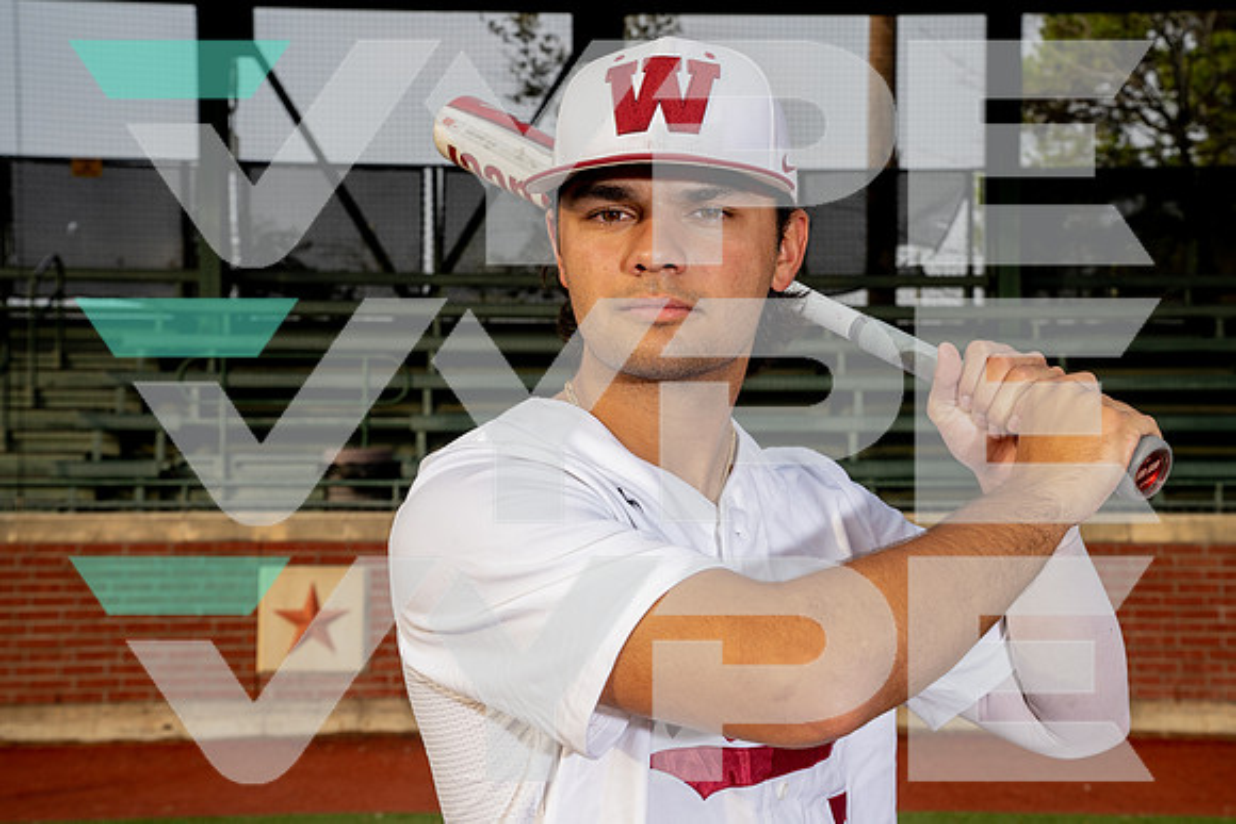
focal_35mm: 57
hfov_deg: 35.0
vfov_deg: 23.8
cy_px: 412
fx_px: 1957
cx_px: 618
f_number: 11
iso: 250
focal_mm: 57
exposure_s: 1/250
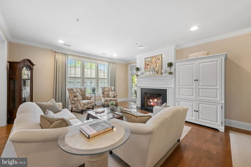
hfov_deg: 104.2
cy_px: 84
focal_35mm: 14
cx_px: 126
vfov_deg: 81.3
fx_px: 98
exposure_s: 1/10
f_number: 7.1
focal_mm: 14
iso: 250
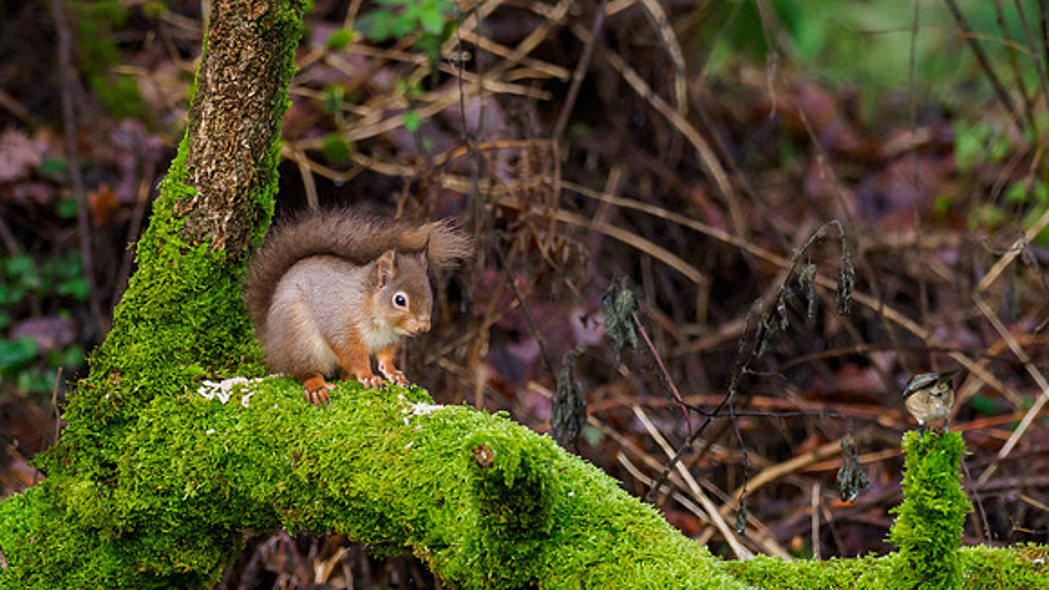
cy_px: 340
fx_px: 24894
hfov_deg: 2.4
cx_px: 392
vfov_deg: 1.4
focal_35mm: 895
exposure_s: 1/250
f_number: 4
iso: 1600
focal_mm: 300
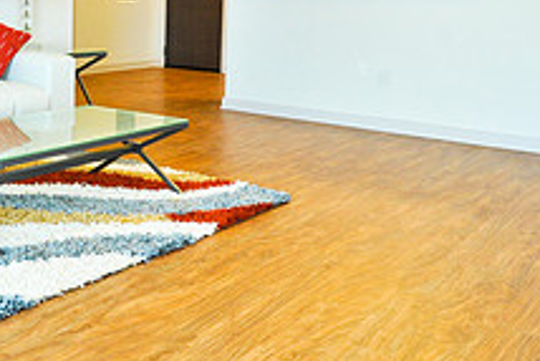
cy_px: 71
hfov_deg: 40.4
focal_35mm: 46
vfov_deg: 28.6
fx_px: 690
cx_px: 83
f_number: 5.6
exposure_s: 1/50
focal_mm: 17
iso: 1250
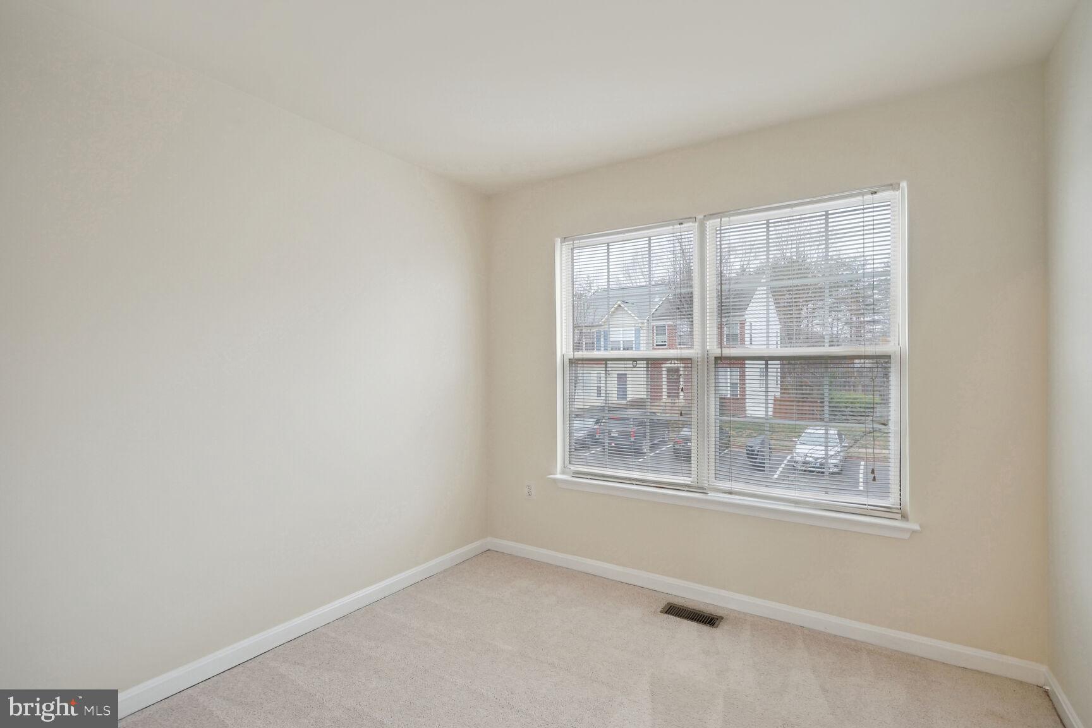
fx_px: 485
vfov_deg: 73.7
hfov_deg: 96.7
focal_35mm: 16
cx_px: 546
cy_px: 364
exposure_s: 1/10
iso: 640
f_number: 9
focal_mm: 16
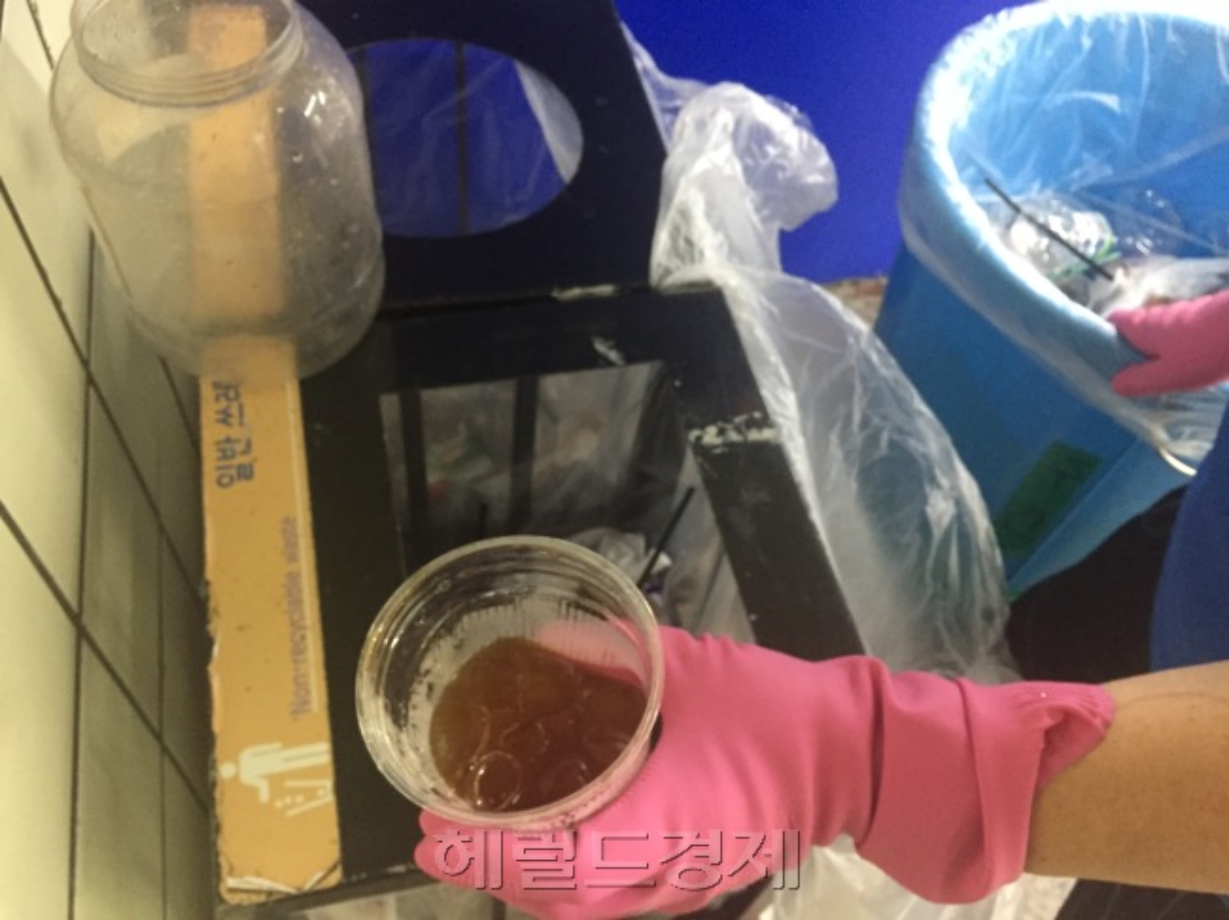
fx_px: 1029
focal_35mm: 29
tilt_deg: -55.5
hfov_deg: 61.7
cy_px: 460
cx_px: 614
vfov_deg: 48.2
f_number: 2.2
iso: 320
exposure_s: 1/15
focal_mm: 4.15
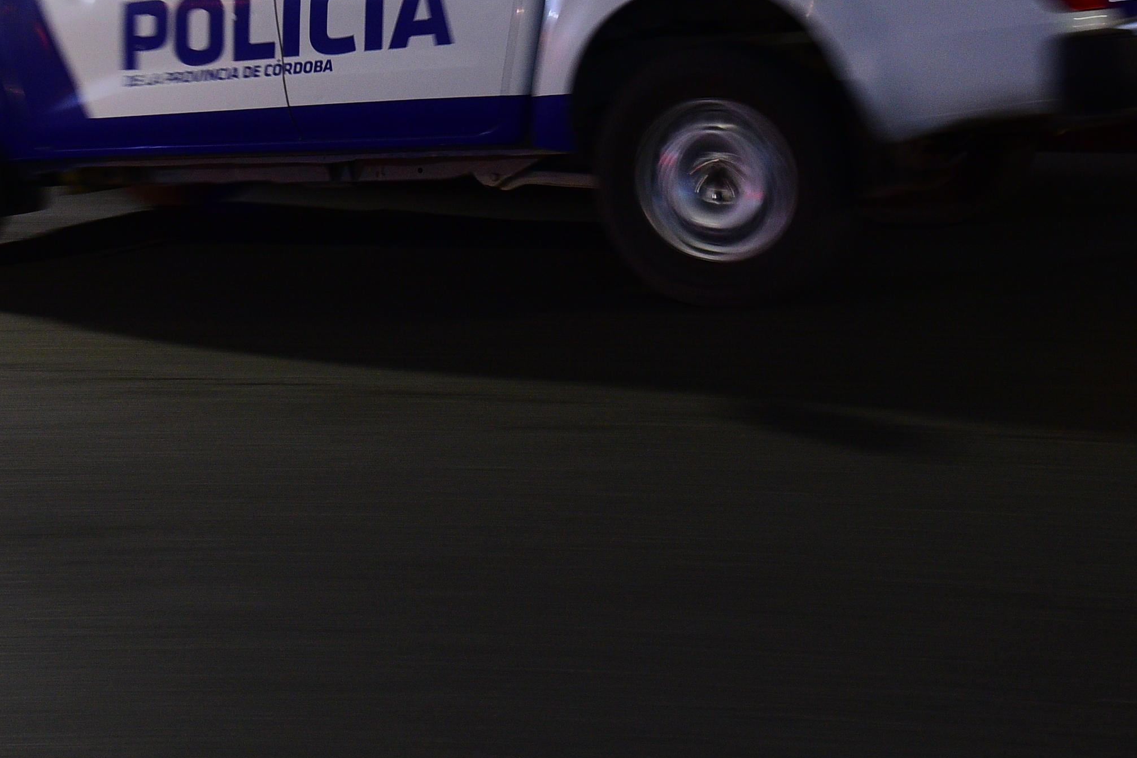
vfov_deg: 15.7
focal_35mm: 85
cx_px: 348
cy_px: -40
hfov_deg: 23.8
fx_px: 2684
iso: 1000
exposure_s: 1/25
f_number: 4
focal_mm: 31
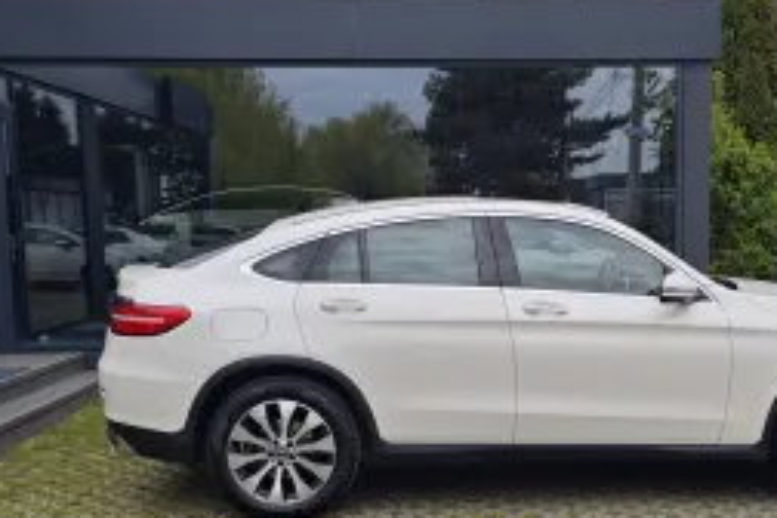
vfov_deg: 25.8
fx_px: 1122
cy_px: 361
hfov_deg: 37.6
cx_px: 536
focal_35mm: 52
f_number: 1.4
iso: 50
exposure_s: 1/2247
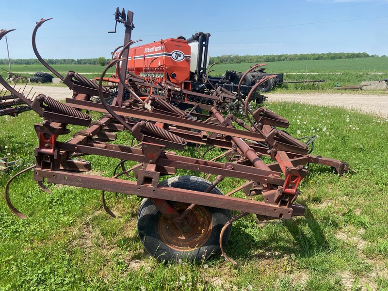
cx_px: 194
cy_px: 146
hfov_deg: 67.3
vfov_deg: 53.1
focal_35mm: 26
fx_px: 291
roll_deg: +0.0
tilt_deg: -17.7
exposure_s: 1/1701
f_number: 1.8
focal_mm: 4.25
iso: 32
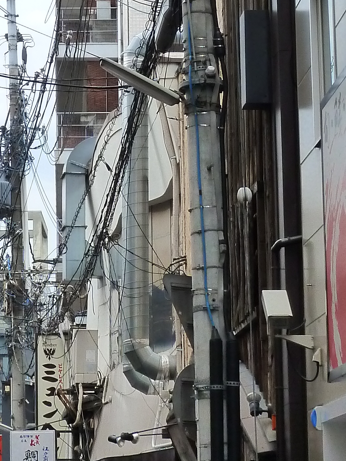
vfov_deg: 14.3
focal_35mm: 138
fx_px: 1839
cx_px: 30
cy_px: 143
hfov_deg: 10.7
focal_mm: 7.9
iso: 200
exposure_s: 1/200
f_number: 4
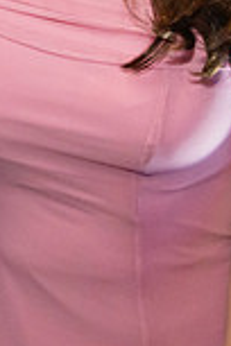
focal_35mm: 122
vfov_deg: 16.1
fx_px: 1174
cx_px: -75
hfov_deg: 11.0
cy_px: -80
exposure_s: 1/60
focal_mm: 24
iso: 3200
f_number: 4
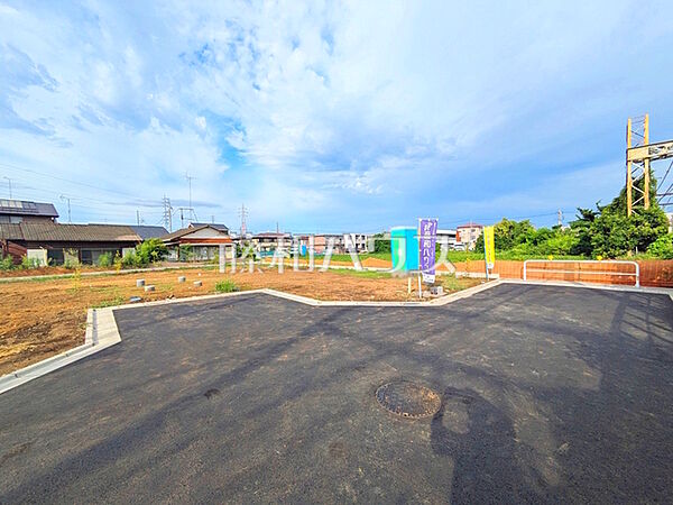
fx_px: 272
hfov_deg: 102.1
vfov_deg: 85.7
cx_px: 336
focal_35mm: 14
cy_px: 252
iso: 51
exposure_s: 1/1203
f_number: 2.2
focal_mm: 1.83
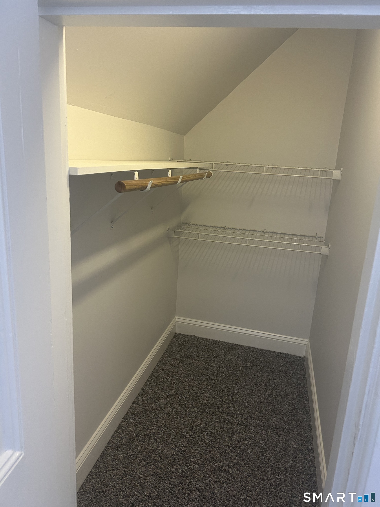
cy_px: 254
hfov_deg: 53.1
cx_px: 190
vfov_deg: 67.3
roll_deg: -3.7
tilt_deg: -14.3
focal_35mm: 26
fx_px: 381
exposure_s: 1/60
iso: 250
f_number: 1.5
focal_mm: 5.7
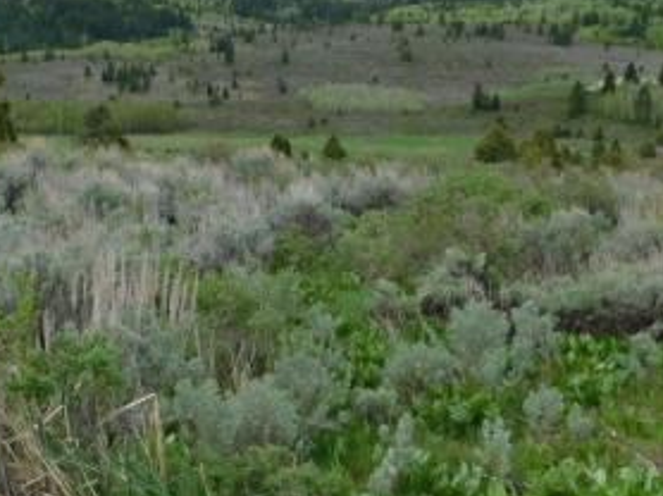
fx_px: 1014
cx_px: 236
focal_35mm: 53
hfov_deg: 35.9
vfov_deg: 27.4
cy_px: 176
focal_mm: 4
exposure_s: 1/1250
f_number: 3
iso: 125
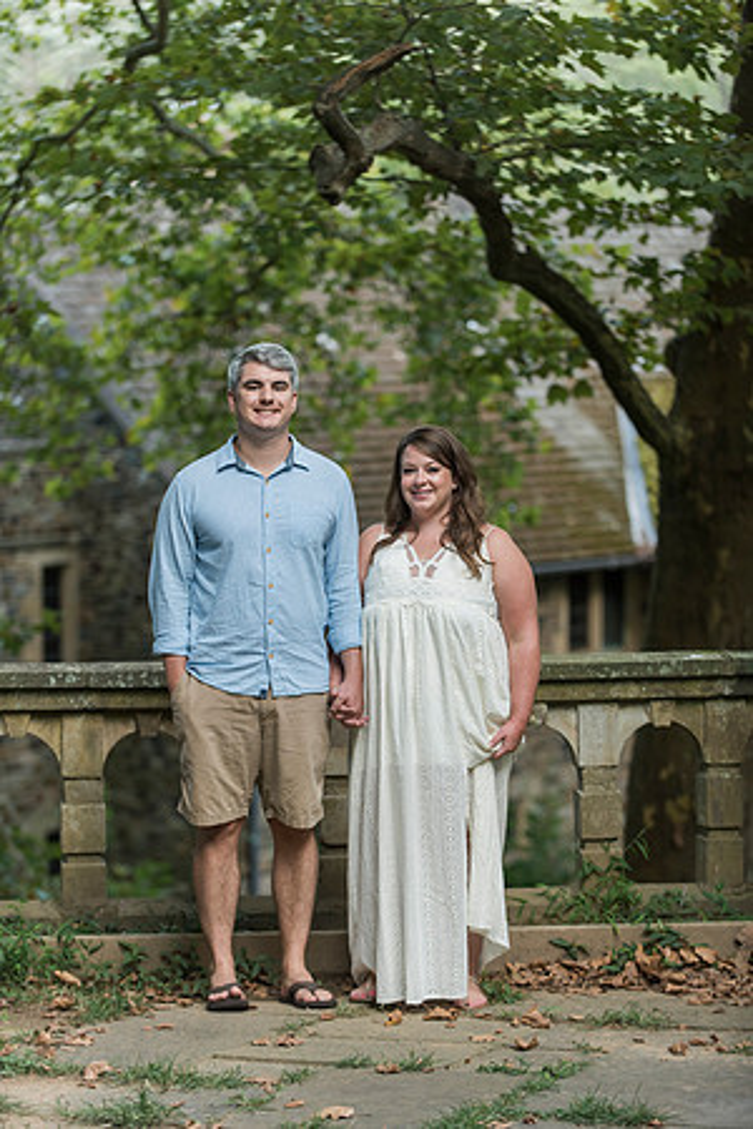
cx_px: 376
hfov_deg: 11.8
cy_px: 564
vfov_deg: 17.6
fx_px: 3639
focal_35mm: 116
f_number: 2.8
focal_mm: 116
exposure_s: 1/640
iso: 800
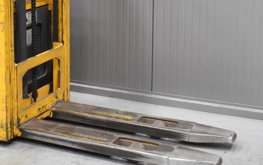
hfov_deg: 26.0
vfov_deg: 16.3
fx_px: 559
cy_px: -10
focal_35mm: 78
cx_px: 51
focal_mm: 20
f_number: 4.5
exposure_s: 1/50
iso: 1600
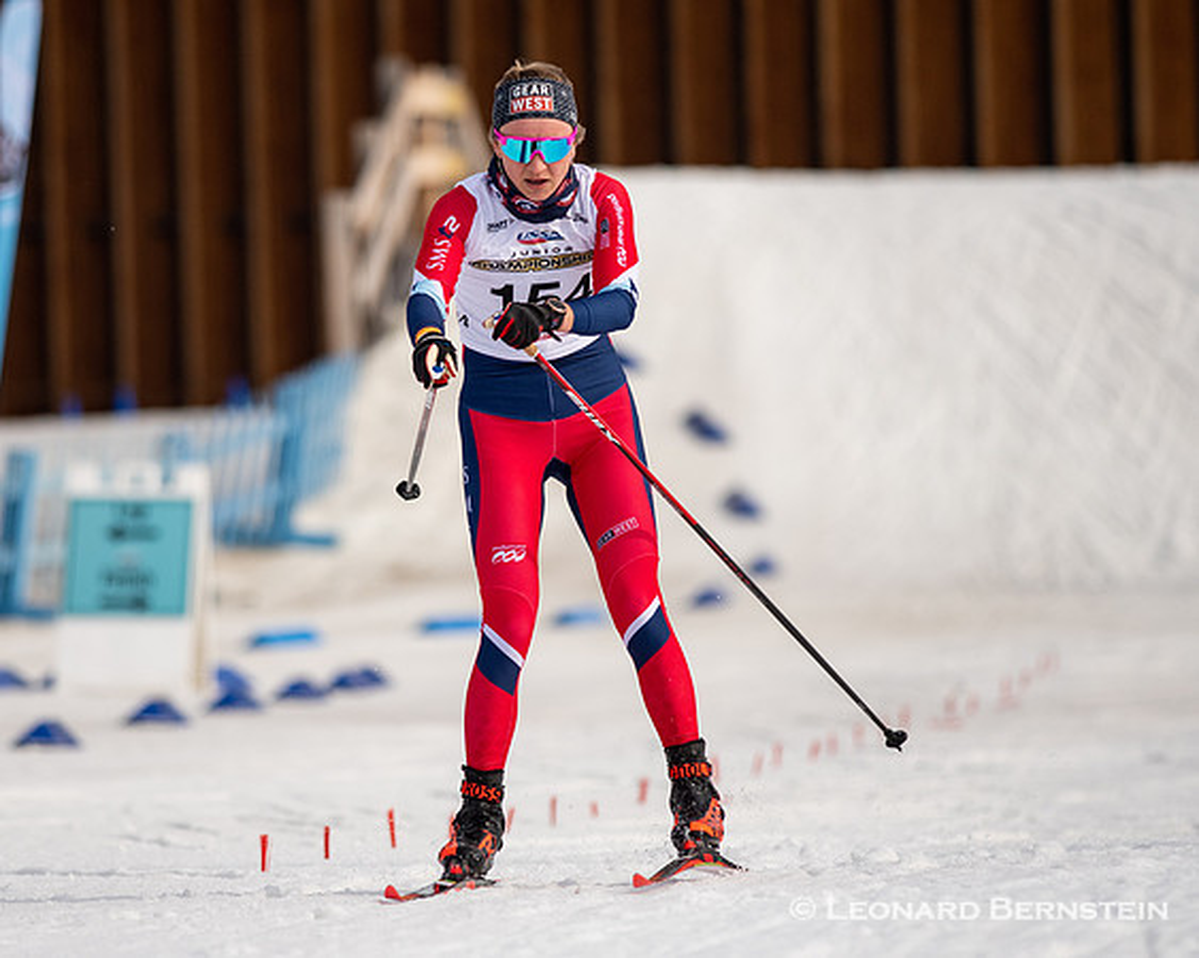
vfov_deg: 3.1
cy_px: 479
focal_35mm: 507
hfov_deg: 3.8
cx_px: 493
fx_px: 17978
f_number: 4
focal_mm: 300
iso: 400
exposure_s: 1/3200
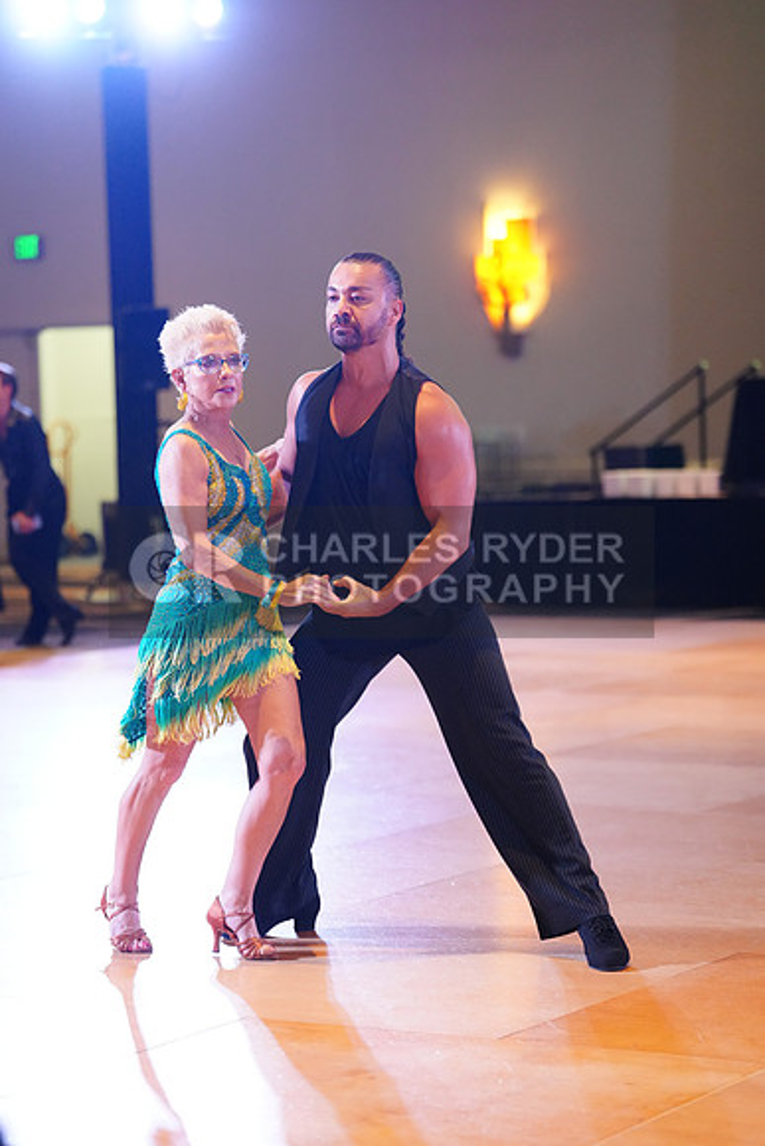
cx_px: 382
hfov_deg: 13.4
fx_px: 3249
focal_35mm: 102
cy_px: 573
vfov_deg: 20.0
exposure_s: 1/400
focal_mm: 102
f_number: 2.8
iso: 5000
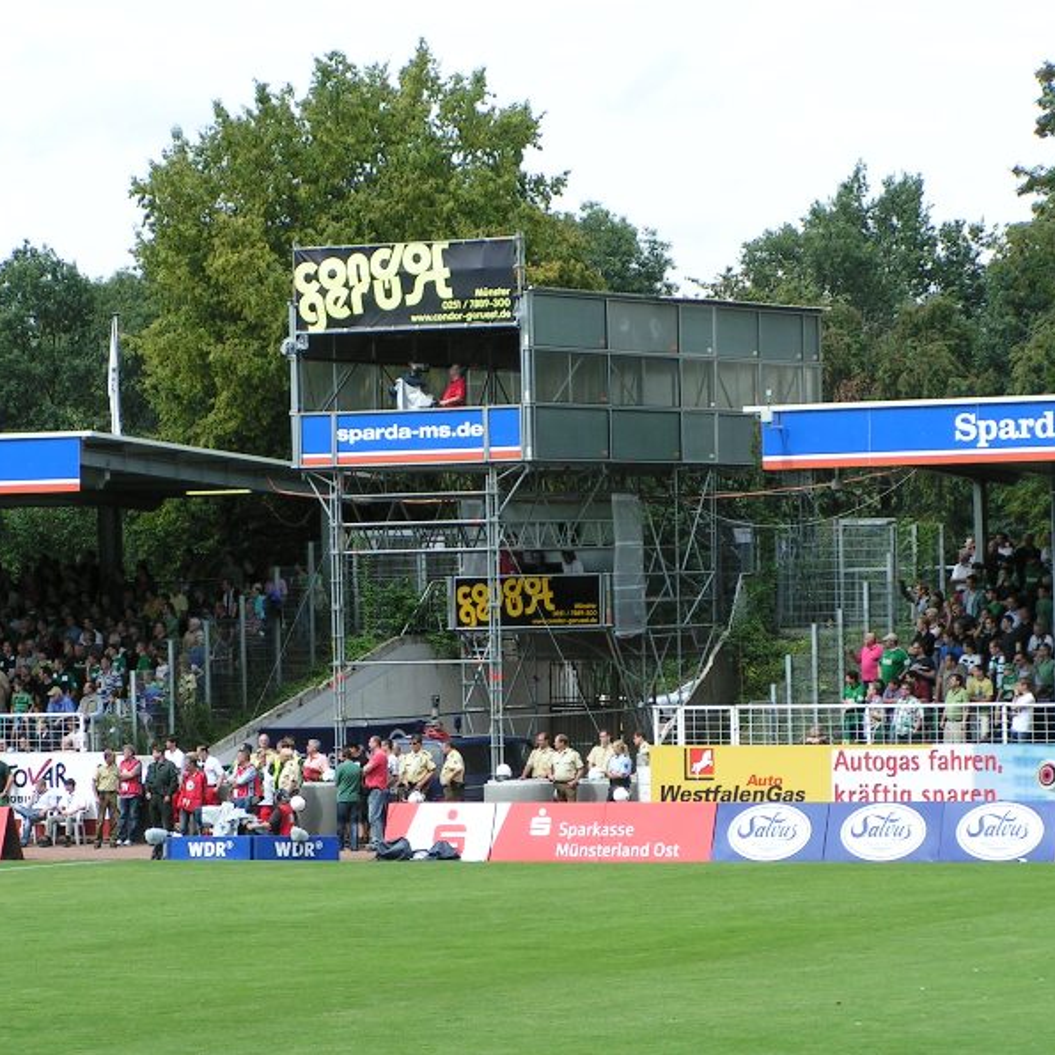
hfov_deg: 10.3
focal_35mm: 170
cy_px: 527
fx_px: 5862
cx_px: 465
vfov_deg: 10.3
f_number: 5
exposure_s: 1/320
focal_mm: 21.9
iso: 50
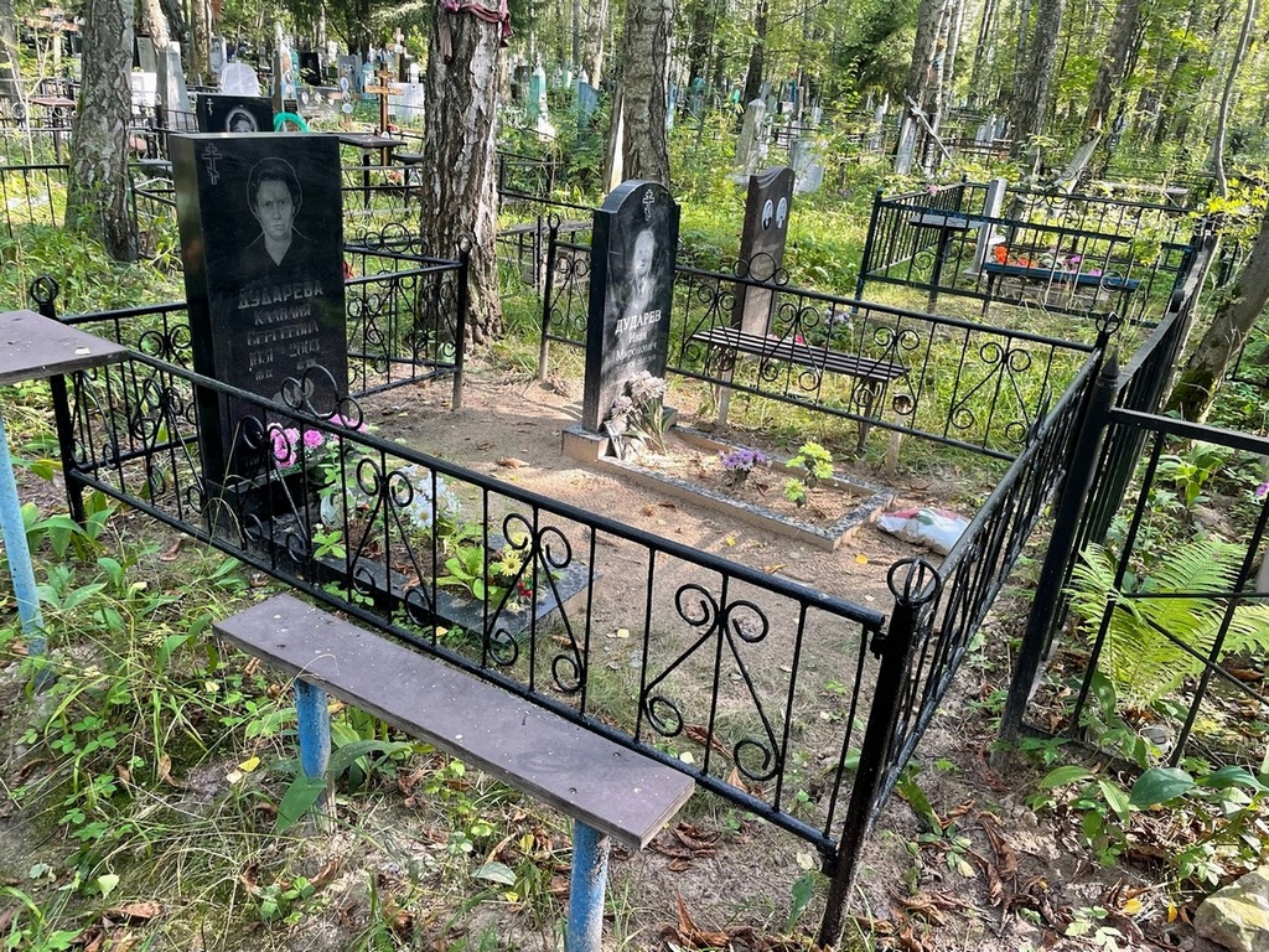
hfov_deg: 67.3
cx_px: 634
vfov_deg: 53.1
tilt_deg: -18.4
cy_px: 476
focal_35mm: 26
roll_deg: -5.4
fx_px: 953
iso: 100
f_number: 1.6
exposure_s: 1/121
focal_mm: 4.2
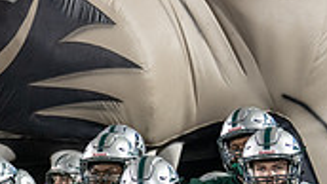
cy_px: 281
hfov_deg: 8.0
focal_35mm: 262
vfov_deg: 4.6
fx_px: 2273
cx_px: -192
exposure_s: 1/320
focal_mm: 70
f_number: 3.2
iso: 1250
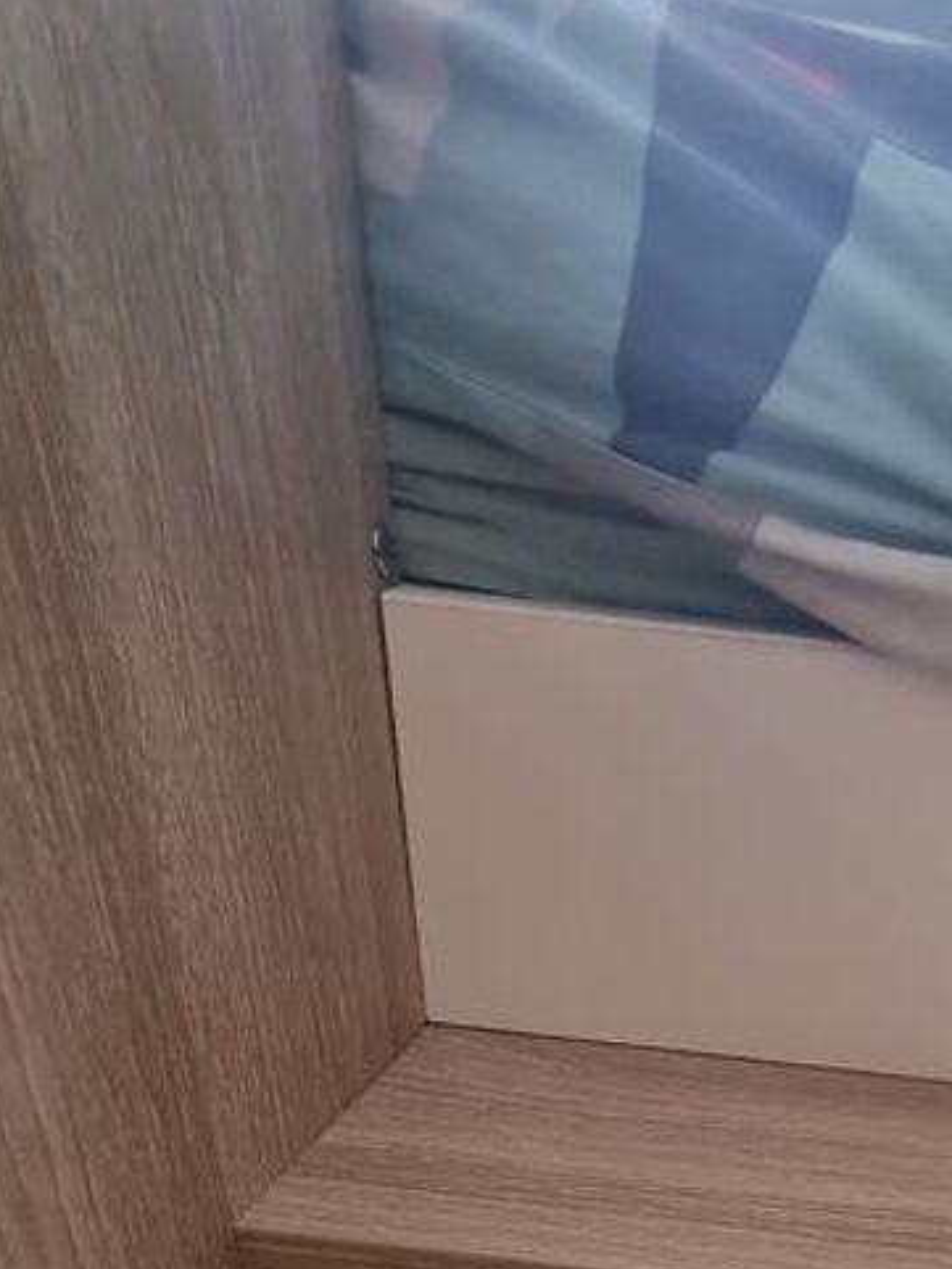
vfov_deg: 43.9
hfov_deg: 36.2
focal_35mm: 36
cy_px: 1268
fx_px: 1319
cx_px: 923
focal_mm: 2.2
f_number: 2.2
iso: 640
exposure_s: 1/33
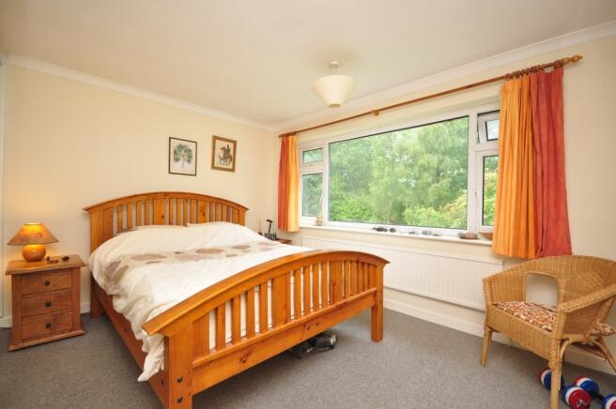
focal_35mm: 15
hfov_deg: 100.4
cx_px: 308
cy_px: 204
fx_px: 256
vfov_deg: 77.2
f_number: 4
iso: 200
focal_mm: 10
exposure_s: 1/8
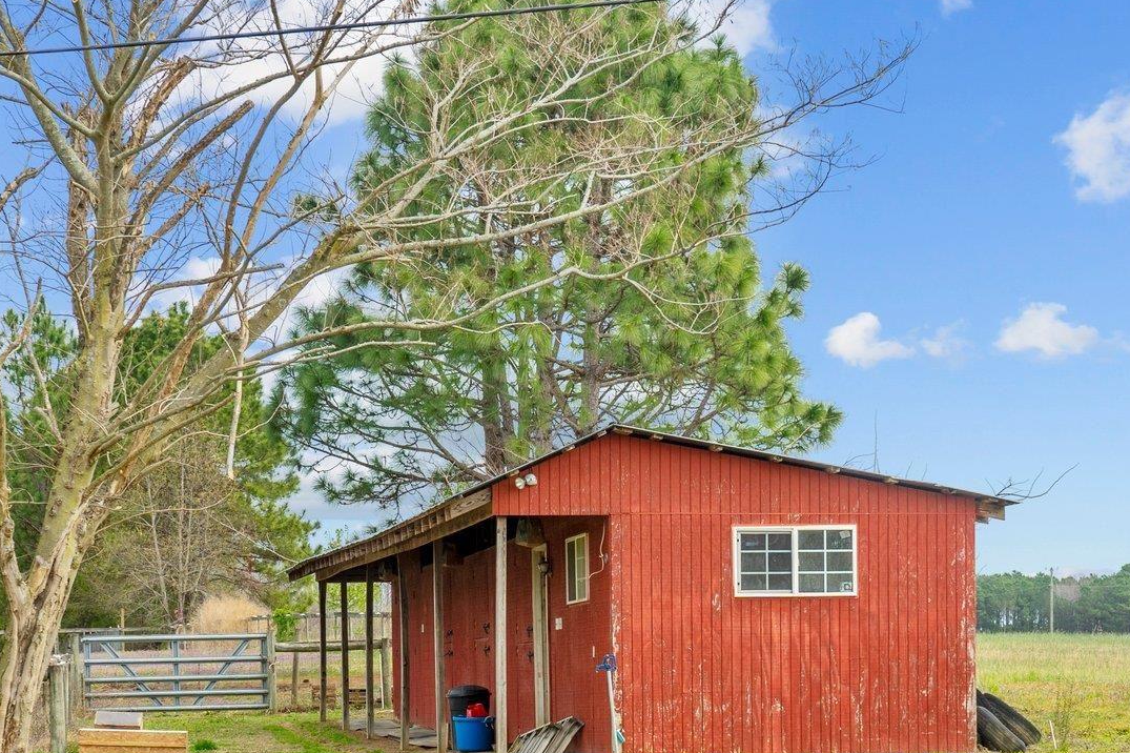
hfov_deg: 20.2
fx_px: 3169
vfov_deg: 13.5
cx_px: 671
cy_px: 574
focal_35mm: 101
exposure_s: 1/320
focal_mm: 53
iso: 100
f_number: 8
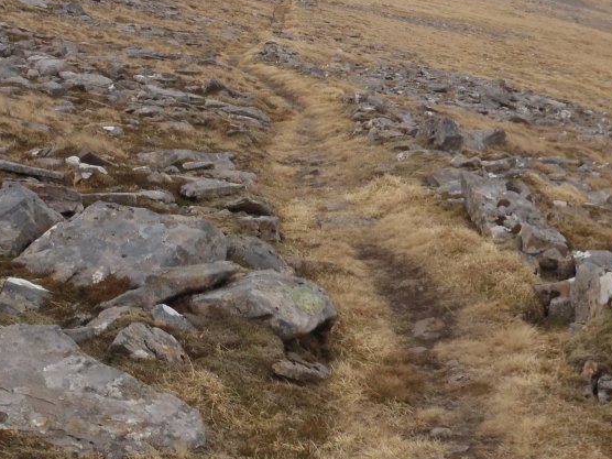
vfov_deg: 26.5
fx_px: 955
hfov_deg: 34.4
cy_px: 81
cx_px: 495
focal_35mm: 54
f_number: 4.5
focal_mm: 5
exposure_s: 1/400
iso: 80
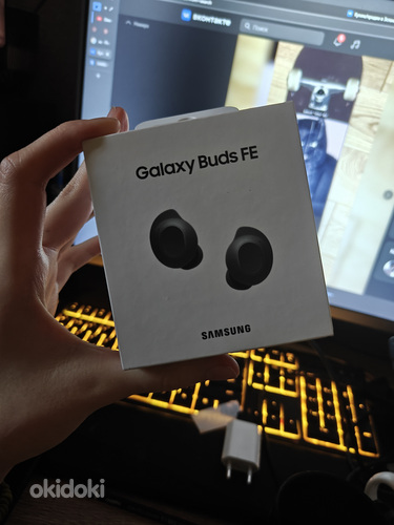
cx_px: 197
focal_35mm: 24
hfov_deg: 56.8
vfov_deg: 71.6
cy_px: 262
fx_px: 364
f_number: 1.8
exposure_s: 1/23
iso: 2500
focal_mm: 5.59
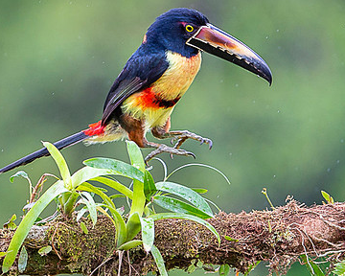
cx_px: 48
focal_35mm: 566
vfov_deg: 2.7
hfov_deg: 3.4
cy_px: 122
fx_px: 5779
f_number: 4
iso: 800
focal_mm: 240
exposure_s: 1/800
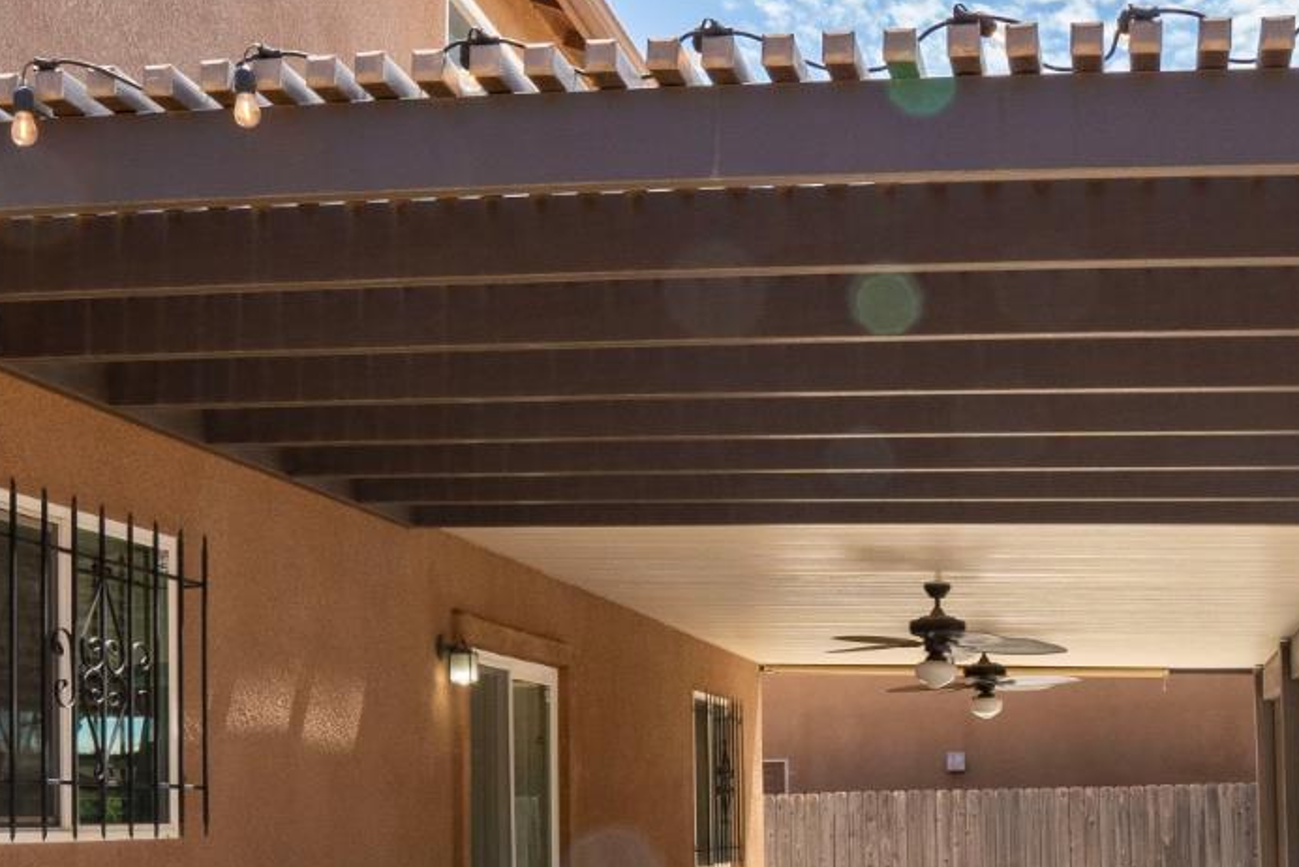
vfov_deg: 25.3
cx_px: 841
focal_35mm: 52
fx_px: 1877
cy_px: 762
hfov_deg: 37.8
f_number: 14
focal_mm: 16
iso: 640
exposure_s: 1/160
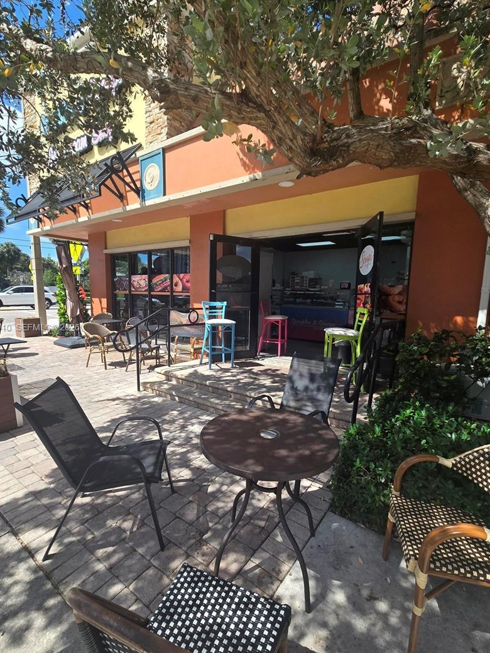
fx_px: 283
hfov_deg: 81.7
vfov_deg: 98.2
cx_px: 246
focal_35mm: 15
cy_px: 328
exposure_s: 1/1087
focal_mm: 2.2
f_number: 2.2
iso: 50
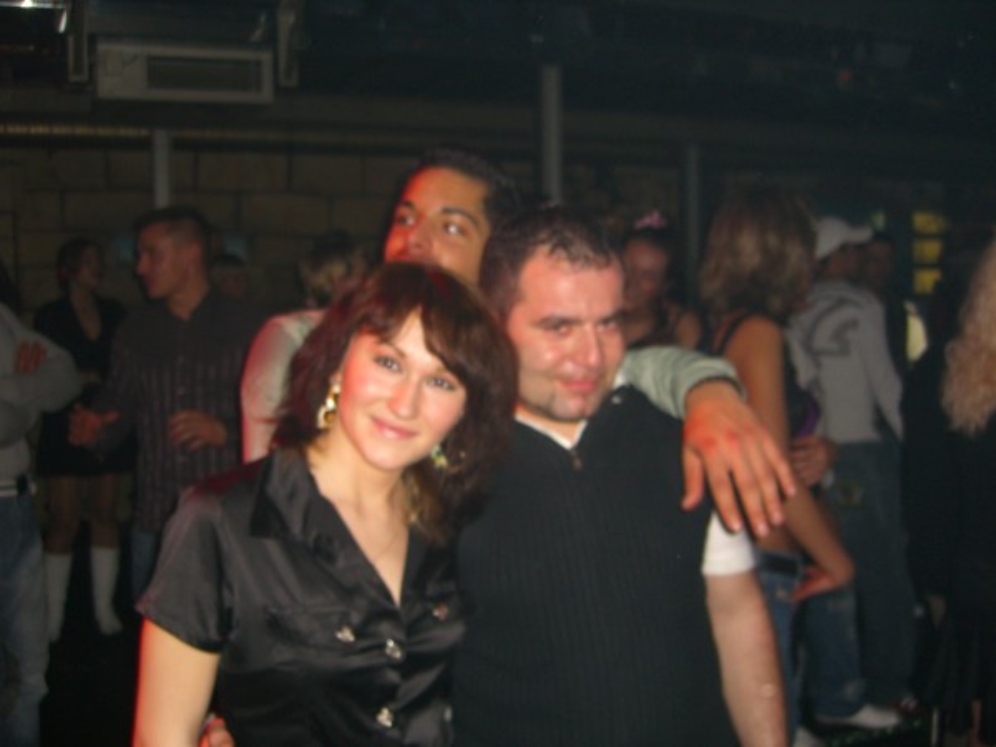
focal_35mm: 38
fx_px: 1093
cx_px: 498
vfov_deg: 37.7
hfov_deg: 49.0
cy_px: 374
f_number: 2.8
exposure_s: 1/60
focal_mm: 7.9
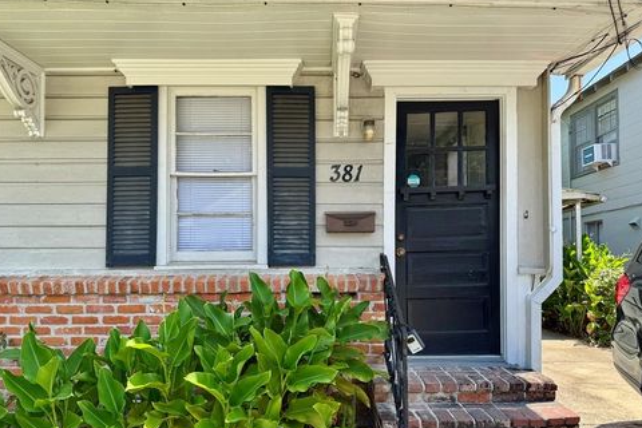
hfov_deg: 69.4
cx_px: 321
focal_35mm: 26
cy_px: 247
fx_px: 464
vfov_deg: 49.4
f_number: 1.78
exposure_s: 1/1112
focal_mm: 6.76
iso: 80
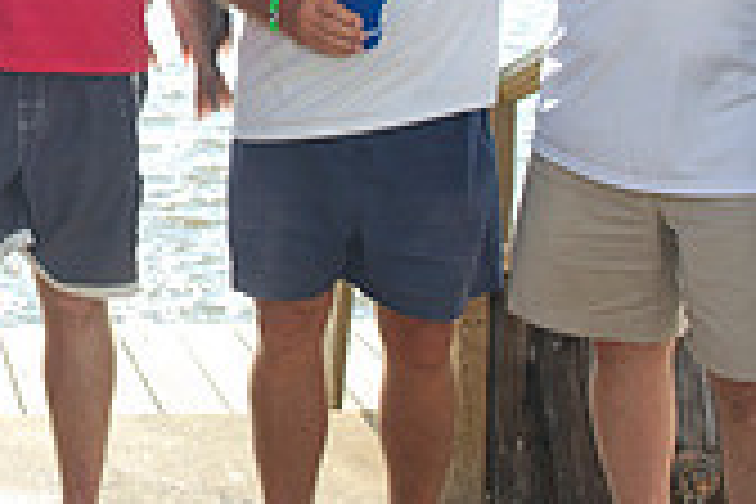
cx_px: -50
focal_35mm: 90
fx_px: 1890
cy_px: -63
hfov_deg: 21.6
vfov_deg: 14.8
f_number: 7.1
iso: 125
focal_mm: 26
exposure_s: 1/250
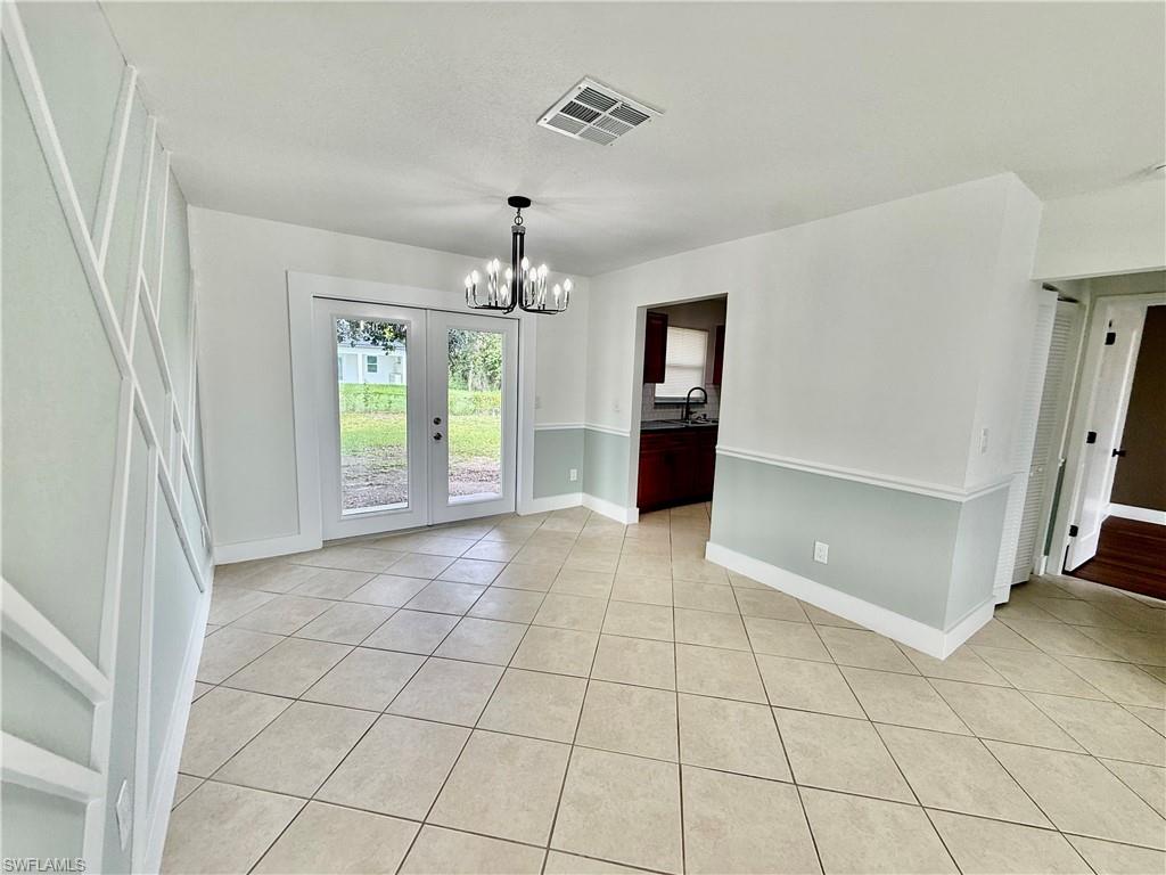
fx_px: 472
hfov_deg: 102.1
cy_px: 438
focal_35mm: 14
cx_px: 583
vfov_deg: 85.7
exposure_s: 1/199
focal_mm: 2.22
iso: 64
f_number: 2.2
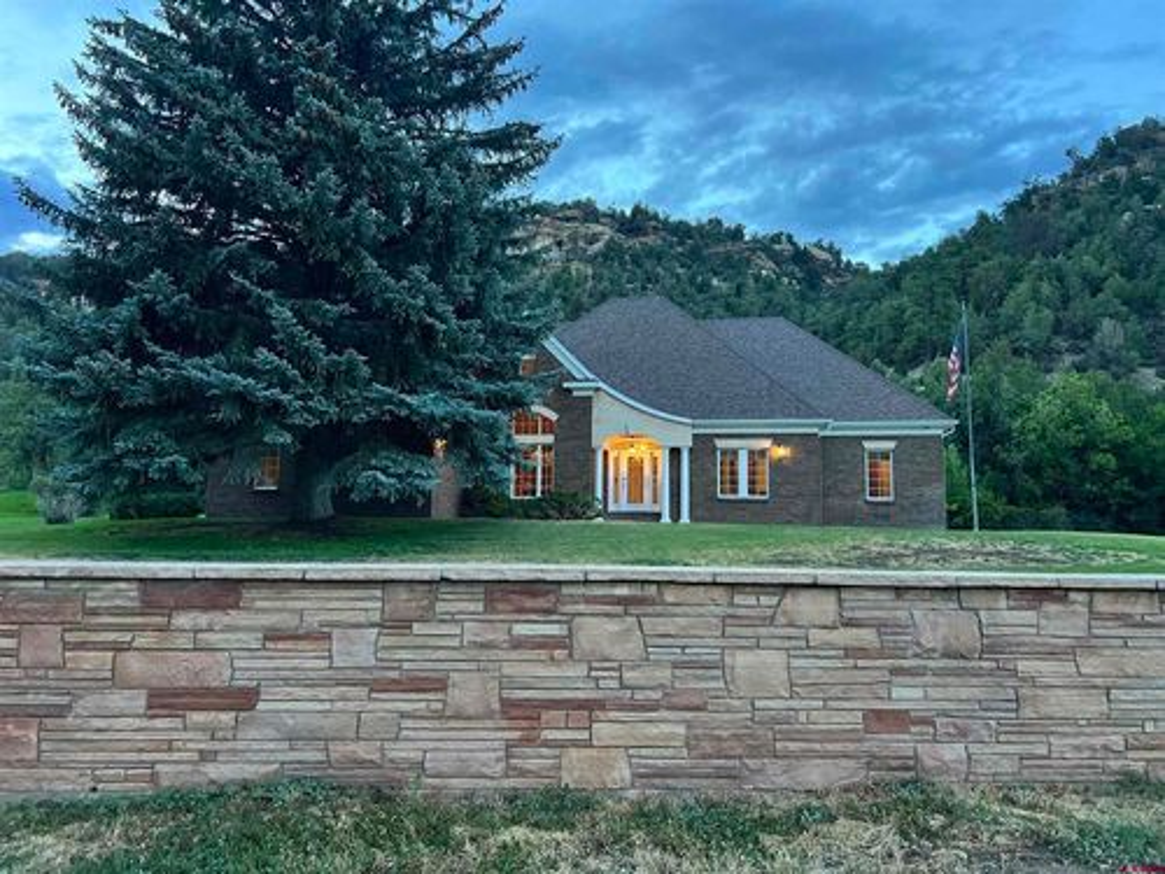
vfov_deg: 53.1
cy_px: 437
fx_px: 875
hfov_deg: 67.3
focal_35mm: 26
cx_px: 582
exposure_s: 1/121
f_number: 1.5
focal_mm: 5.7
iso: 125
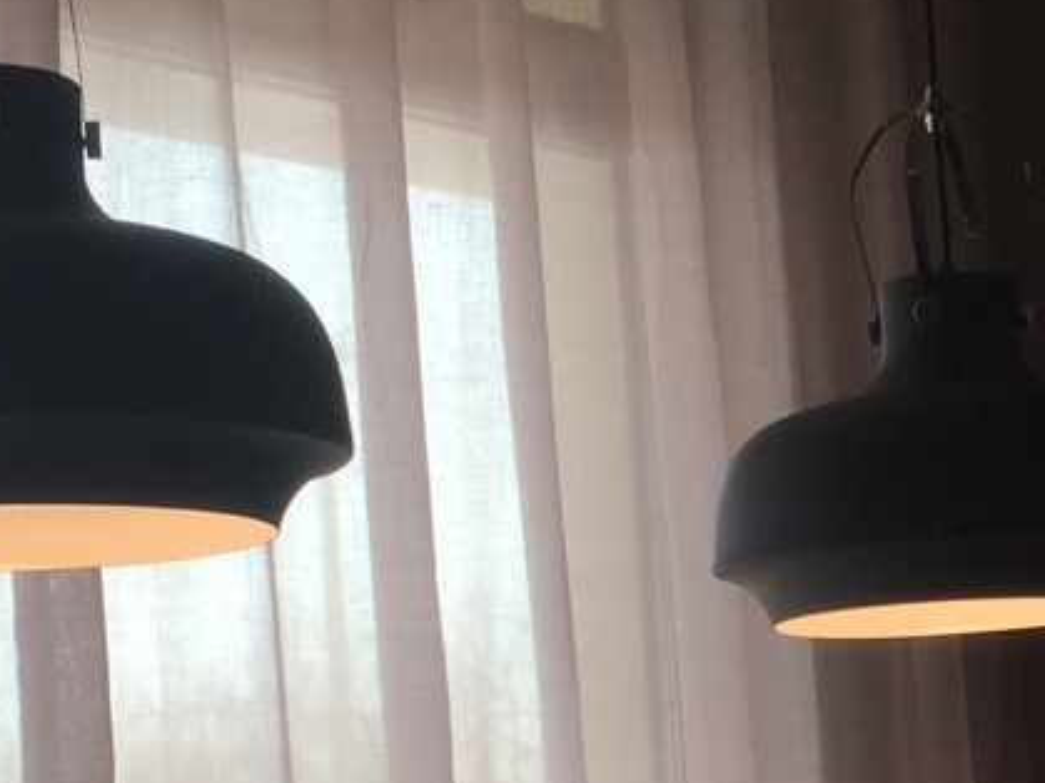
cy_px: 939
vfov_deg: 12.6
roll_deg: +3.7
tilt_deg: +0.6
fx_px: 3471
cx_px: 1006
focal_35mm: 115
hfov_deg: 16.8
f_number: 2.2
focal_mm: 4.15
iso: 32
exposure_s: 1/391
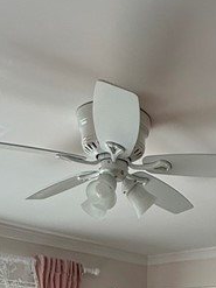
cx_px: 184
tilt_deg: -6.4
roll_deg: -2.5
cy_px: 421
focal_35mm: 58
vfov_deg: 25.7
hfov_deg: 24.6
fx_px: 483
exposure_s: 1/99
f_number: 2.2
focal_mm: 2.22
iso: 100
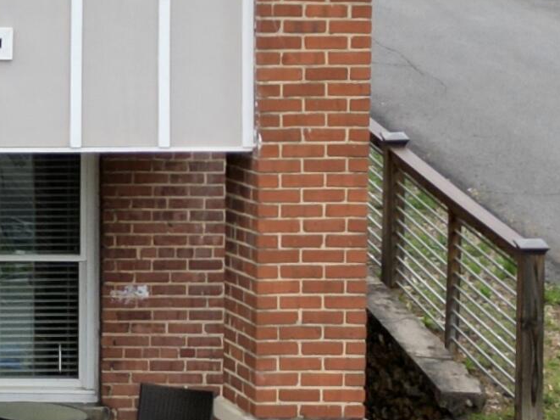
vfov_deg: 13.4
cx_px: -499
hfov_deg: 15.2
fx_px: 1762
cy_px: -18
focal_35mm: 109
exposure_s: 1/2000
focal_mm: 6.72
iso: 110
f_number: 1.7
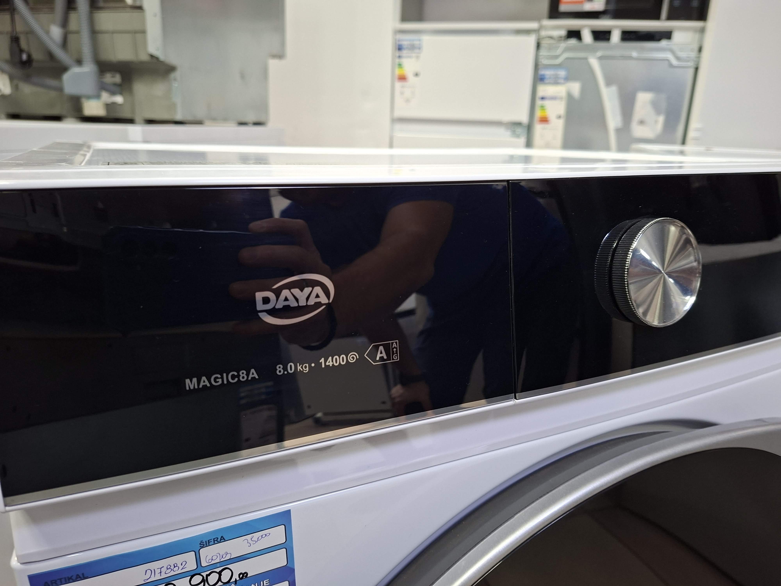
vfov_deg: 58.9
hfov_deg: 73.9
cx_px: 390
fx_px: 519
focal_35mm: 23
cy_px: 293
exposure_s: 1/33
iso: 250
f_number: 1.8
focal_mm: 5.54
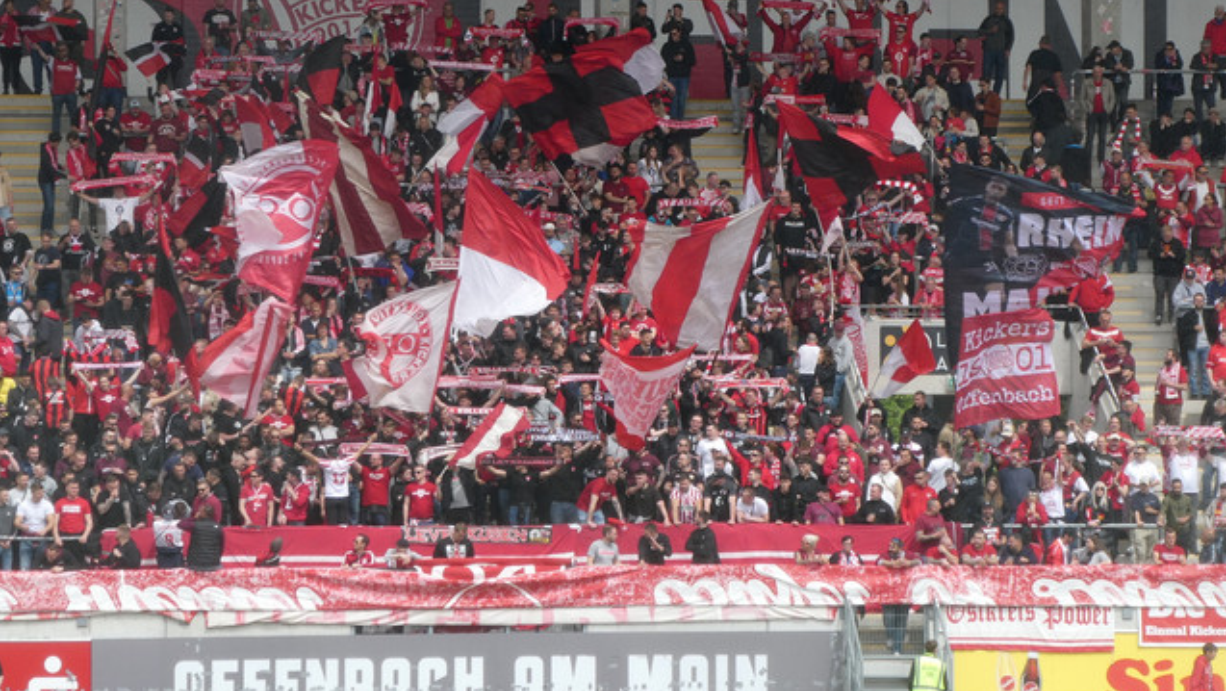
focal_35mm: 175
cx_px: 614
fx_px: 5692
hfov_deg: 12.3
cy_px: 287
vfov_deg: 6.9
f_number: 5.5
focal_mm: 28.7
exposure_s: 1/250
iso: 80
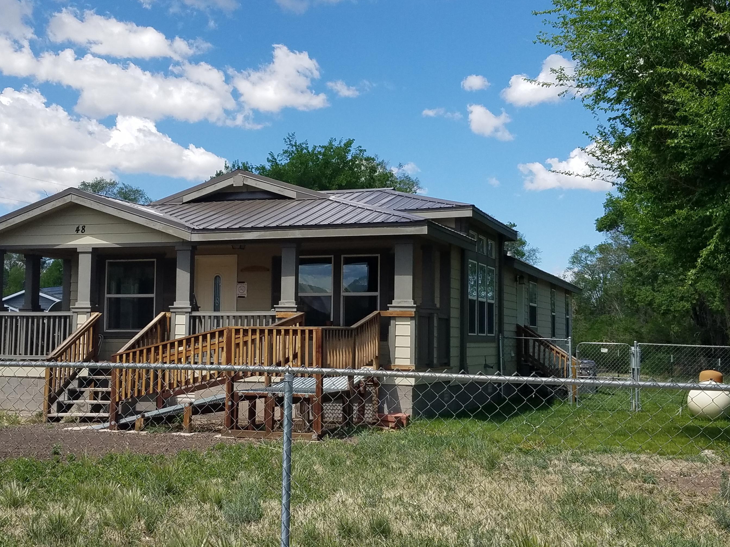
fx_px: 612
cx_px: 334
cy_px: 258
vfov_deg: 48.2
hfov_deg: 61.6
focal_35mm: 29
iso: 50
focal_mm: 4.2
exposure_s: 1/2432
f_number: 1.7
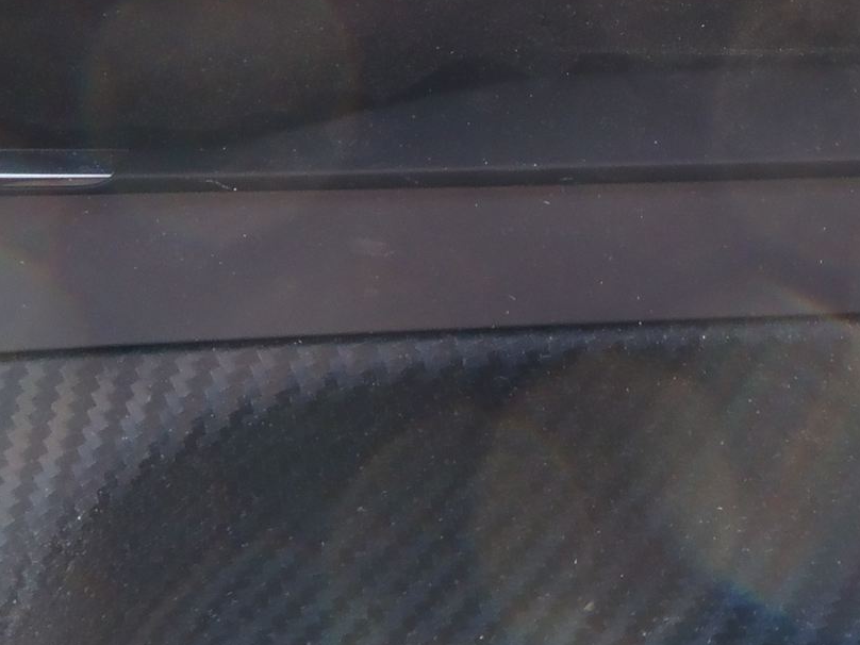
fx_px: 1764
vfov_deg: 19.6
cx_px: 781
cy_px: -116
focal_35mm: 71
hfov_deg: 26.4
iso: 100
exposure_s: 1/50
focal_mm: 5
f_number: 3.5
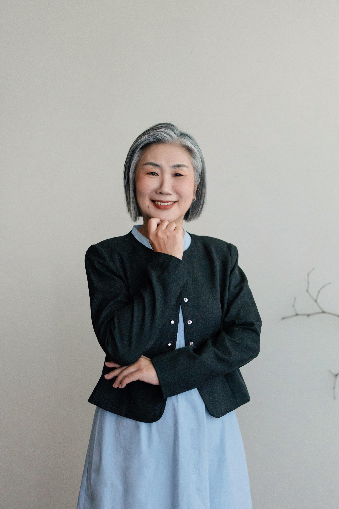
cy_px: 254
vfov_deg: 38.2
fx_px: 734
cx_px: 170
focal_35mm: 52
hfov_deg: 26.0
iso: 1600
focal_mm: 35
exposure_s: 1/500
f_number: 1.4
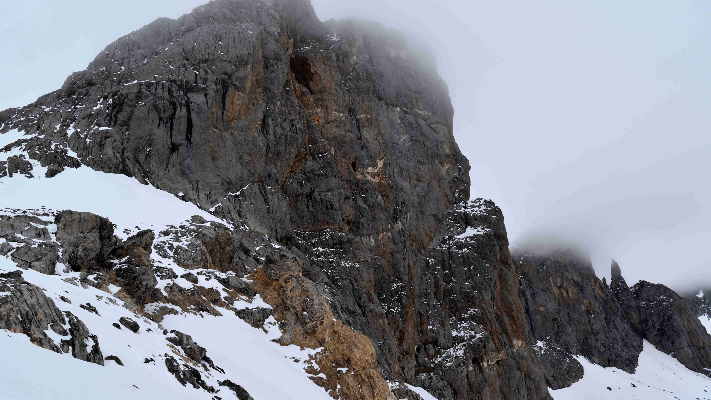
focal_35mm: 29
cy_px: 190
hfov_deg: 66.1
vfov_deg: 40.2
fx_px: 547
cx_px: 354
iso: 200
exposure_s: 1/400
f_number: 10
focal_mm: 18
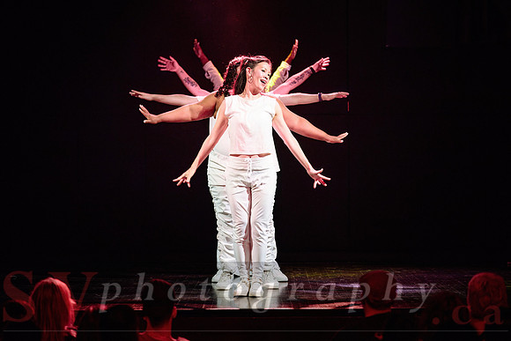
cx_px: 274
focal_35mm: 146
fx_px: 2072
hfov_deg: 14.1
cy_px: 181
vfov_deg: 9.4
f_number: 2.8
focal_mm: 135
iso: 1600
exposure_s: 1/250
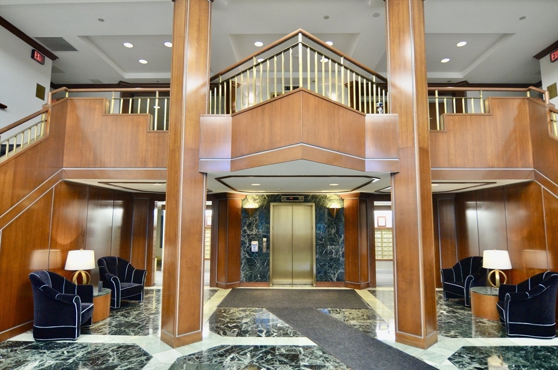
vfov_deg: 59.3
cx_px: 279
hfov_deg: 81.3
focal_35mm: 21
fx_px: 325
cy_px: 185
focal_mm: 14
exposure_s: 1/30
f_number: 4
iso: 1250
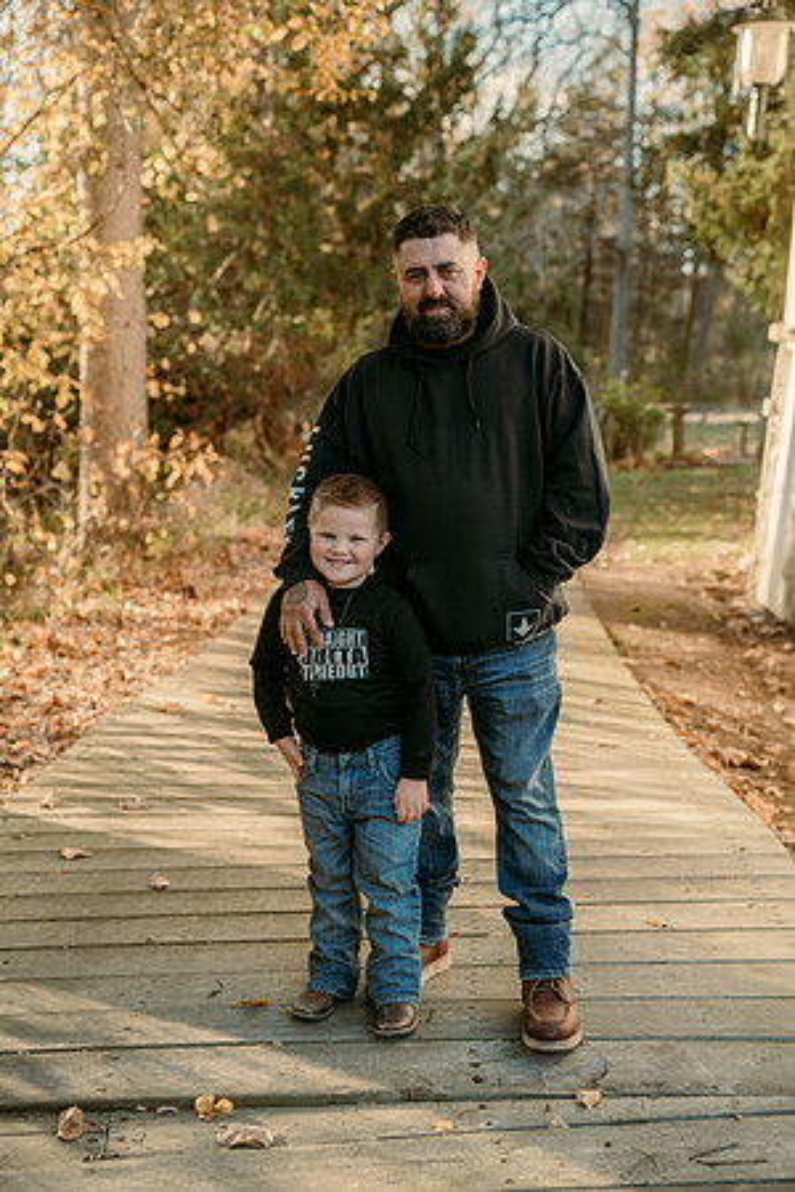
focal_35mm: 46
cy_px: 596
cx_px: 398
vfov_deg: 42.7
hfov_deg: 29.2
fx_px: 1524
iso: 500
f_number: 2.8
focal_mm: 46
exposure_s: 1/640
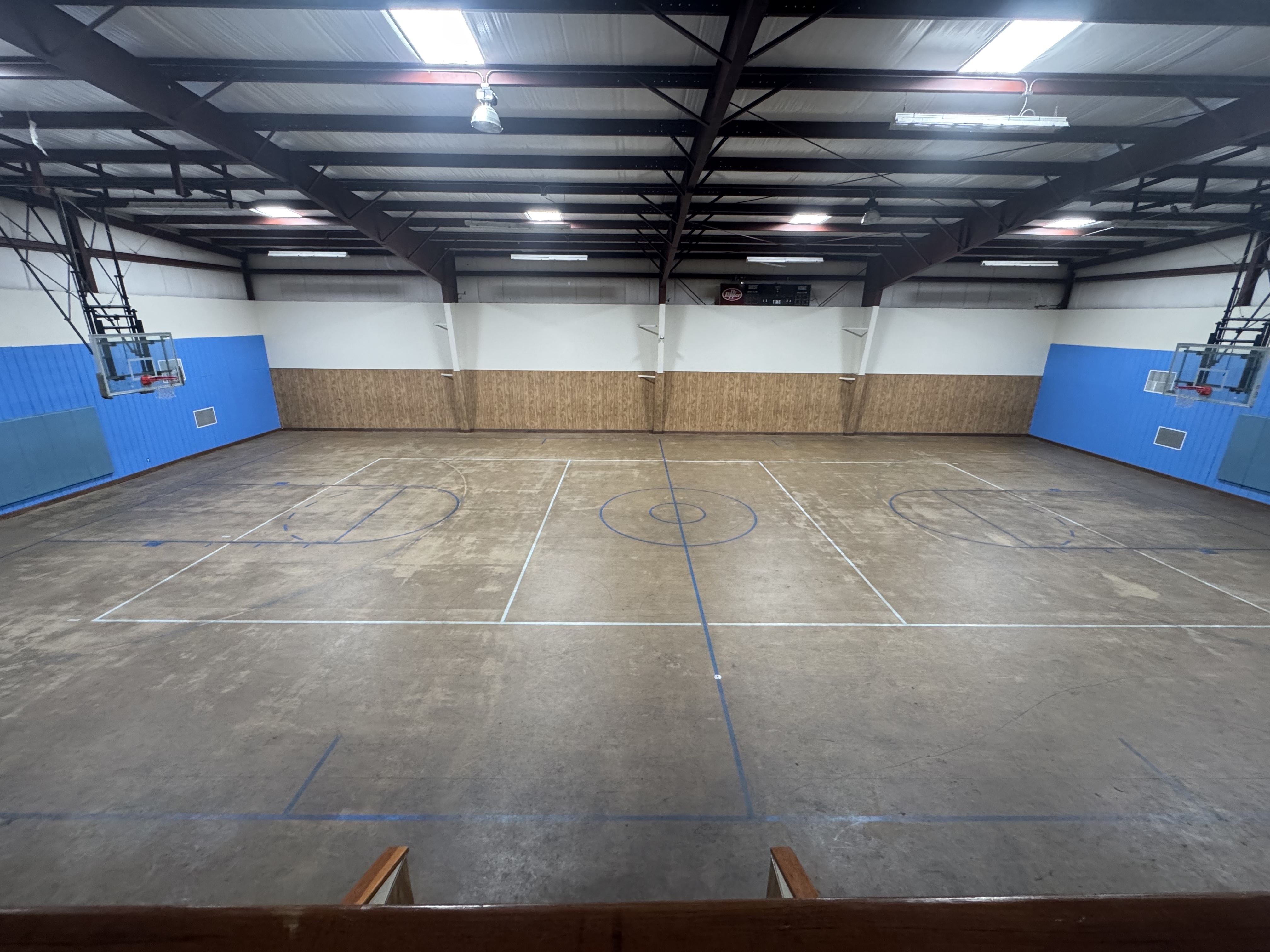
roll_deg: -0.7
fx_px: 514
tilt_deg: -17.9
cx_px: 635
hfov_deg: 102.1
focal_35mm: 14
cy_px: 476
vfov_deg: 85.7
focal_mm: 2.22
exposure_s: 1/120
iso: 320
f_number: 2.2
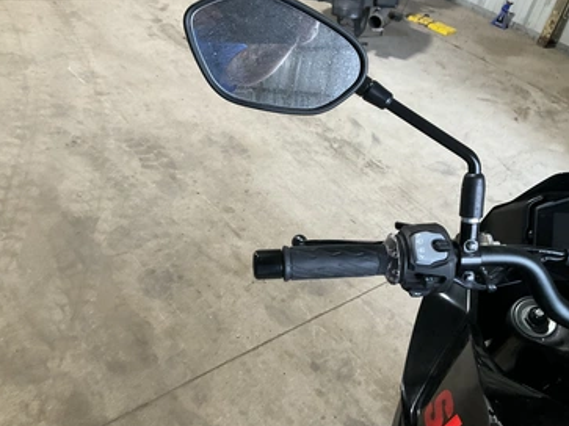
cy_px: 208
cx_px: 307
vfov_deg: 44.1
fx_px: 526
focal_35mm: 32
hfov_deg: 56.8
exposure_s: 1/60
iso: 200
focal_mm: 3
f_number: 1.8
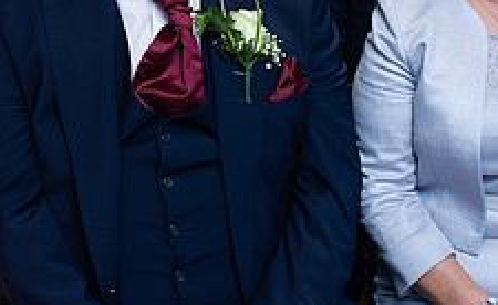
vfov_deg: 12.1
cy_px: -99
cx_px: 177
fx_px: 1391
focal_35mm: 103
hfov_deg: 20.3
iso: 320
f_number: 3.2
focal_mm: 35
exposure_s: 1/100
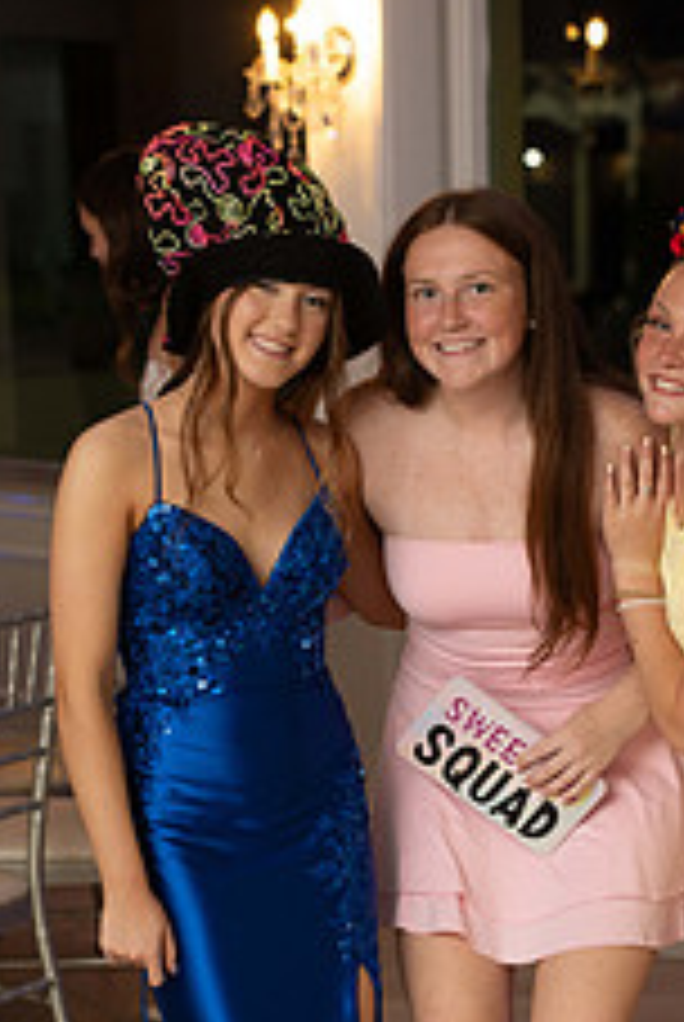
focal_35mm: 99
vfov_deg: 20.5
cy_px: 707
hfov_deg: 13.8
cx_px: 486
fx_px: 2813
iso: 1600
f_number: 2.8
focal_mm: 50
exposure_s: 1/125
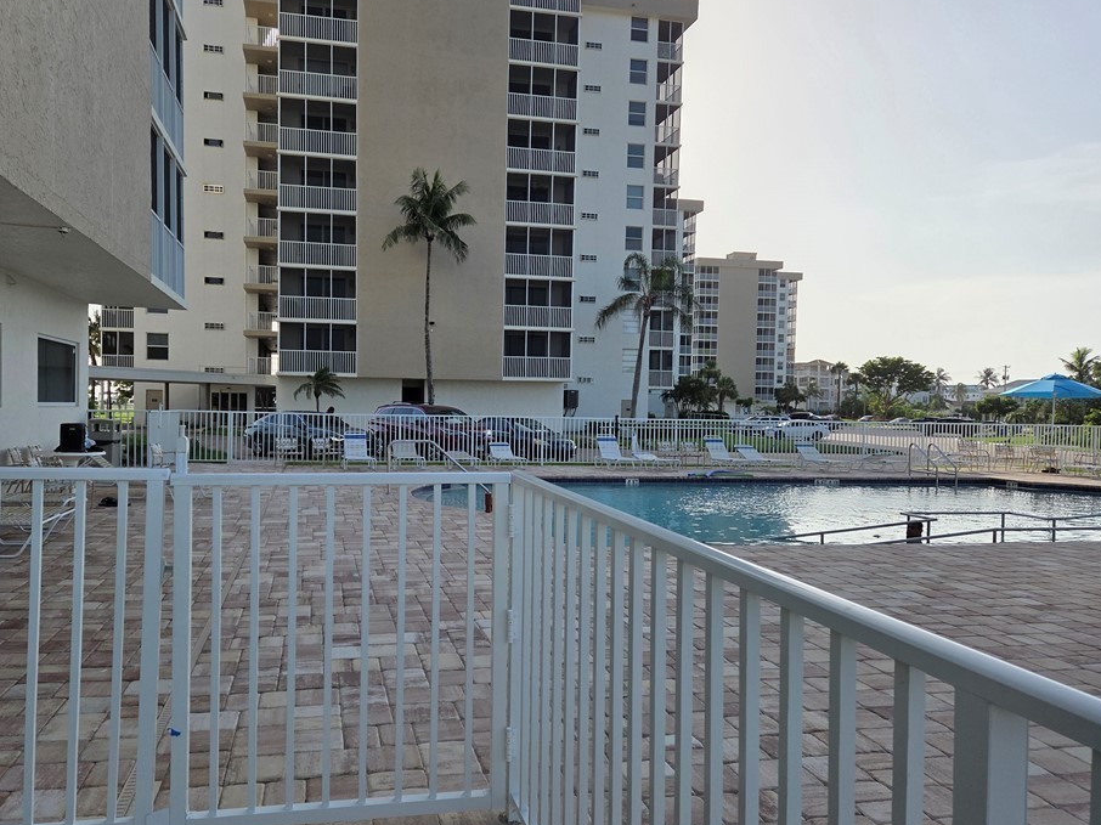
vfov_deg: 53.0
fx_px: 827
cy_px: 429
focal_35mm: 26
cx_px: 506
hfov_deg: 67.2
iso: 64
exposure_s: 1/7891
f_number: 1.8
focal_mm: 5.4
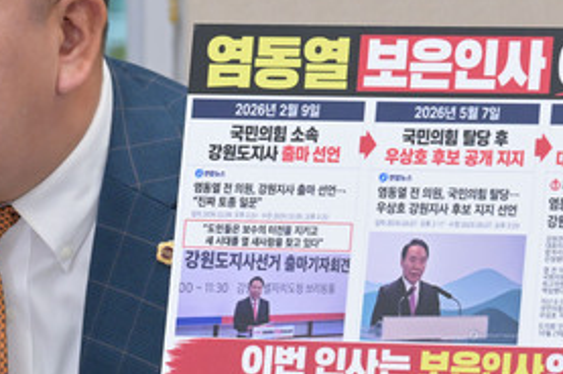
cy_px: 185
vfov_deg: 3.0
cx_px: 120
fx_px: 7154
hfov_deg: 4.5
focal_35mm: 458
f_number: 6.3
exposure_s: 1/200
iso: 2000
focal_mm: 135
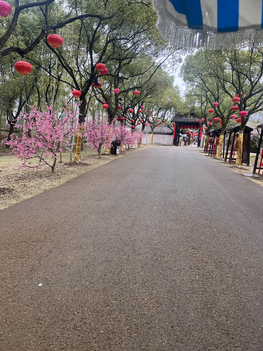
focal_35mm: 26
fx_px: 263
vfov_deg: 67.3
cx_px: 132
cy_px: 176
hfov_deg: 53.1
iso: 50
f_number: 1.6
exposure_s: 1/467
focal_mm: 5.1
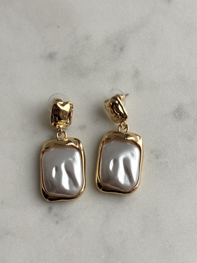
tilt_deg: -73.3
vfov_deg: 39.7
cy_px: 132
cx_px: 98
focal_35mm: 48
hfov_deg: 30.3
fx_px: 364
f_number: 1.78
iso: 64
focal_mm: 6.86
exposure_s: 1/488
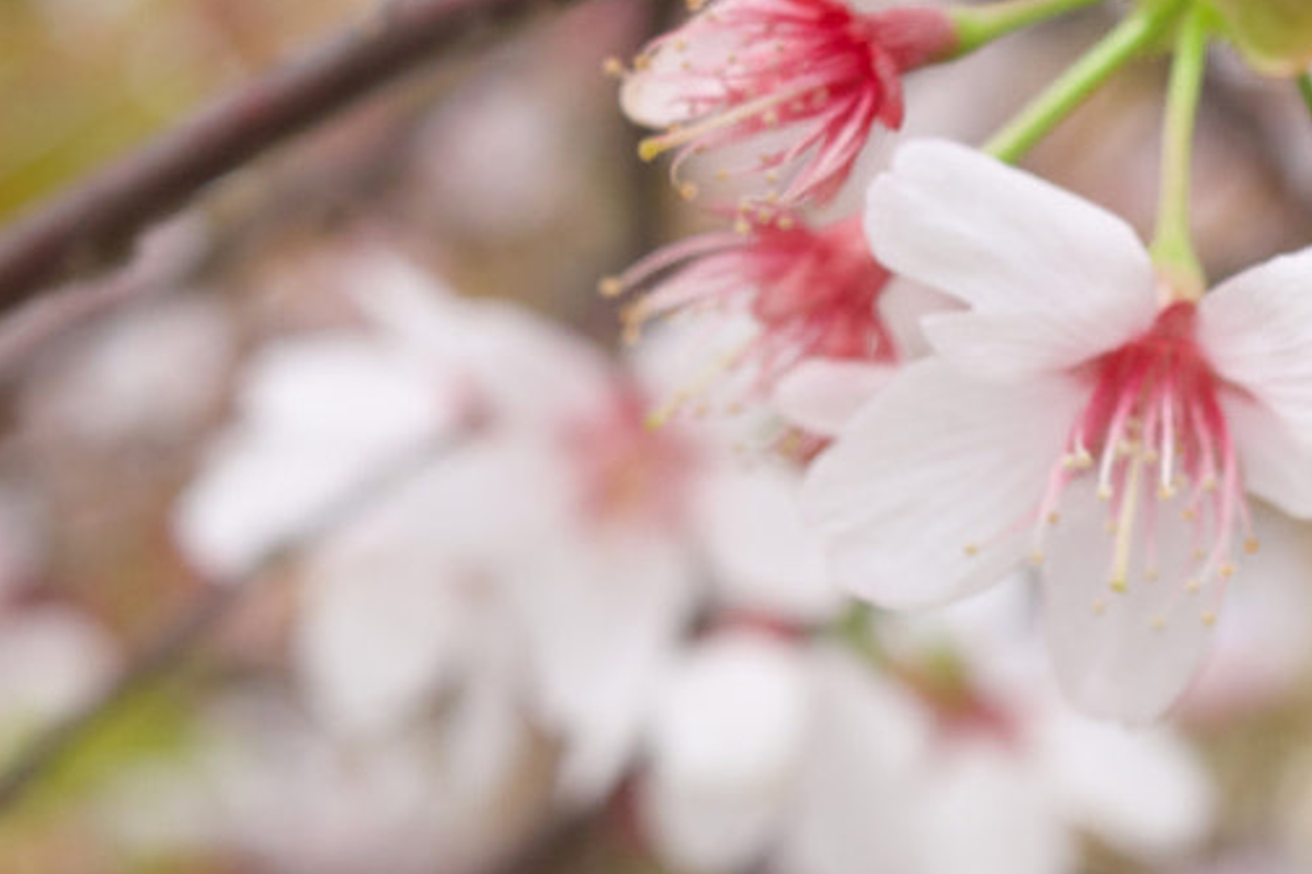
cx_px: 1471
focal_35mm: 181
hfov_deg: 11.2
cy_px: 307
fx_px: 6596
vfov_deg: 7.6
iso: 250
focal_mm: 38
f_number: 7.1
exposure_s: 1/250
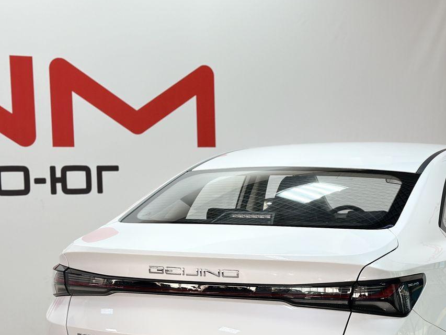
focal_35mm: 81
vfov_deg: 18.0
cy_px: 277
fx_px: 1044
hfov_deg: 24.0
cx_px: 310
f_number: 1.78
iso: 64
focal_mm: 6.86
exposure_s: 1/161
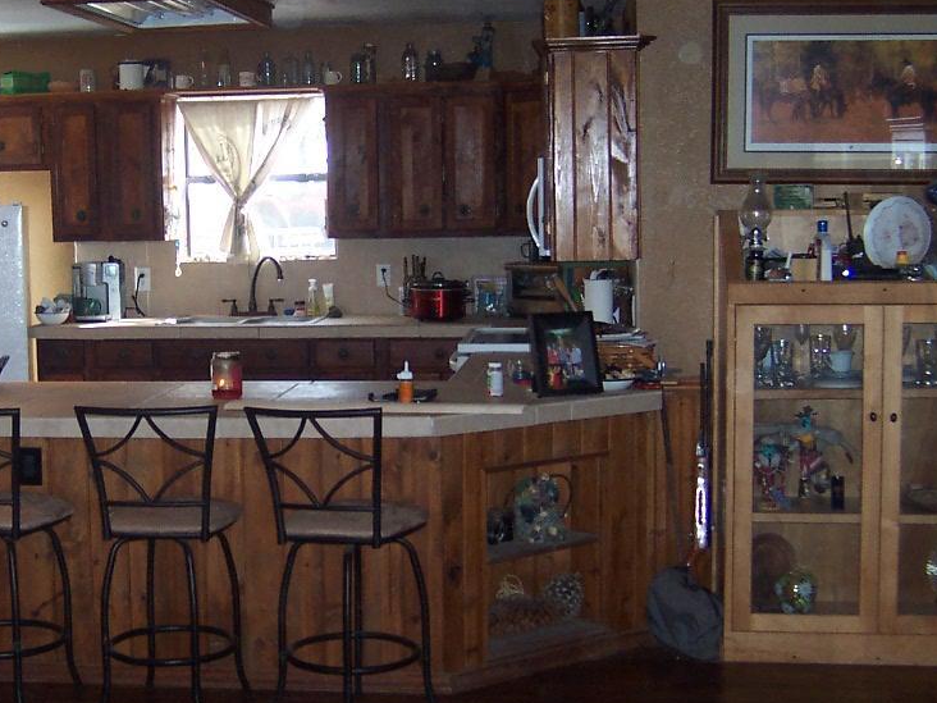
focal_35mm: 59
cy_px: 330
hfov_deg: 32.5
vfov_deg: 24.8
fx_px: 1597
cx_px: 329
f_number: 2.8
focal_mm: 5.6
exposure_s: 1/60
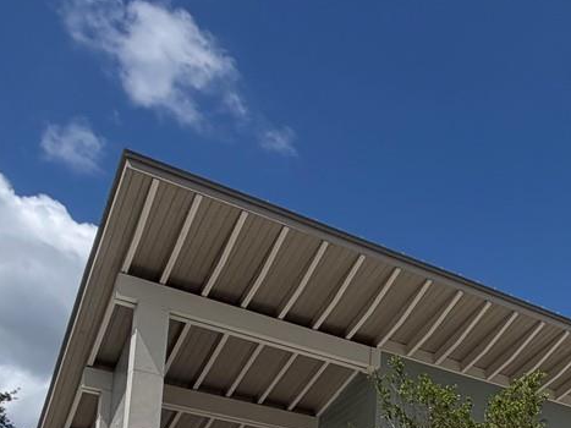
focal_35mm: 48
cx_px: 739
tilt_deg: +8.4
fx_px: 792
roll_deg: +1.7
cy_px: 589
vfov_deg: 25.1
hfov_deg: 31.1
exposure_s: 1/1901
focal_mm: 2.22
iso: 20
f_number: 2.2
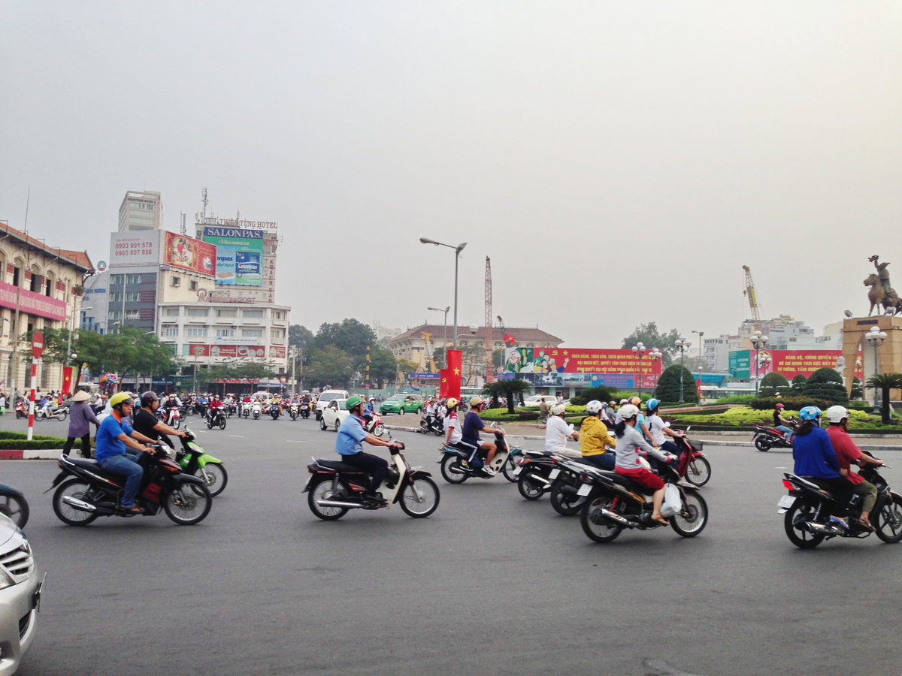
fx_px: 860
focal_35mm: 33
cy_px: 338
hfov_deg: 55.4
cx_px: 451
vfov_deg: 42.9
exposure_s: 1/207
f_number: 2.4
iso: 50
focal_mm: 4.12
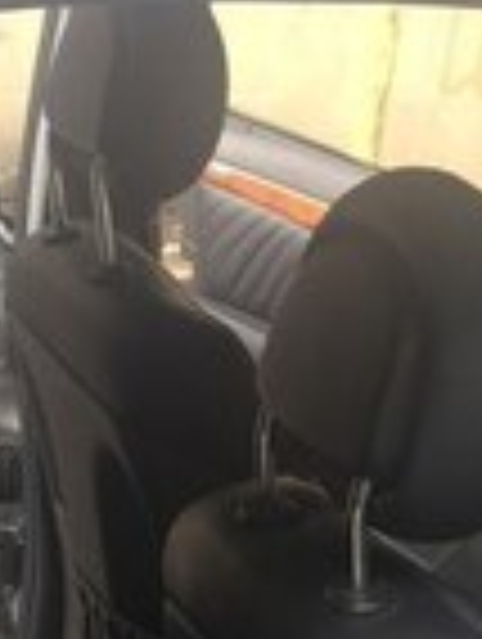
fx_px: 1870
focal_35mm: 101
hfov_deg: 14.4
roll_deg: -0.9
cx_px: -27
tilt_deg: -33.6
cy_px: 1089
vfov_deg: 16.7
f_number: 2.2
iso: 32
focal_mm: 4.15
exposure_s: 1/100
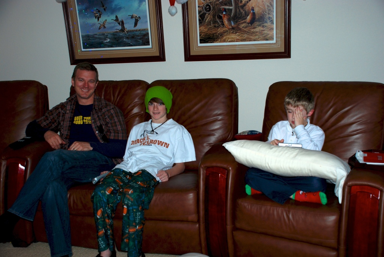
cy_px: 128
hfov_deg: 46.4
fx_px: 448
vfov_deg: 32.0
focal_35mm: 42
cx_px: 192
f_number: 4
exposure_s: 1/60
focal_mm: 28
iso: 200
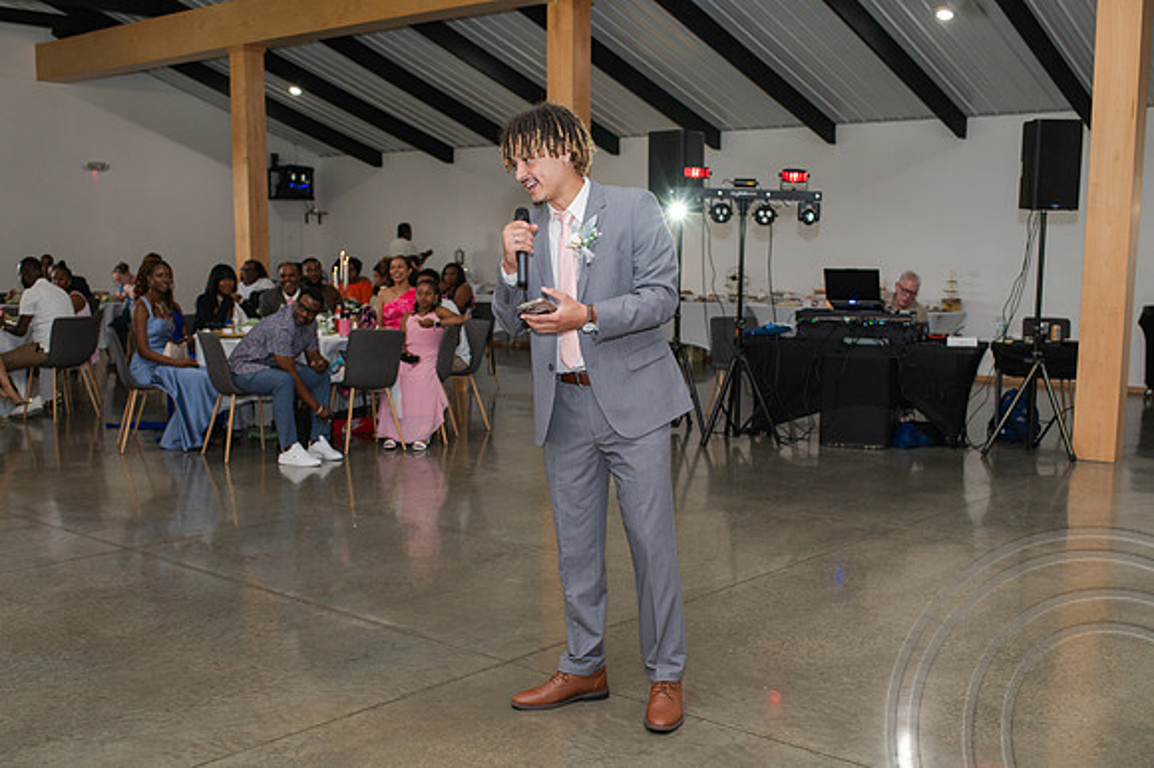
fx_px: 1293
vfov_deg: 33.0
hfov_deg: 48.1
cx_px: 550
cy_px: 443
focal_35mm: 40
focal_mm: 35
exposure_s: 1/200
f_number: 3.2
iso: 800
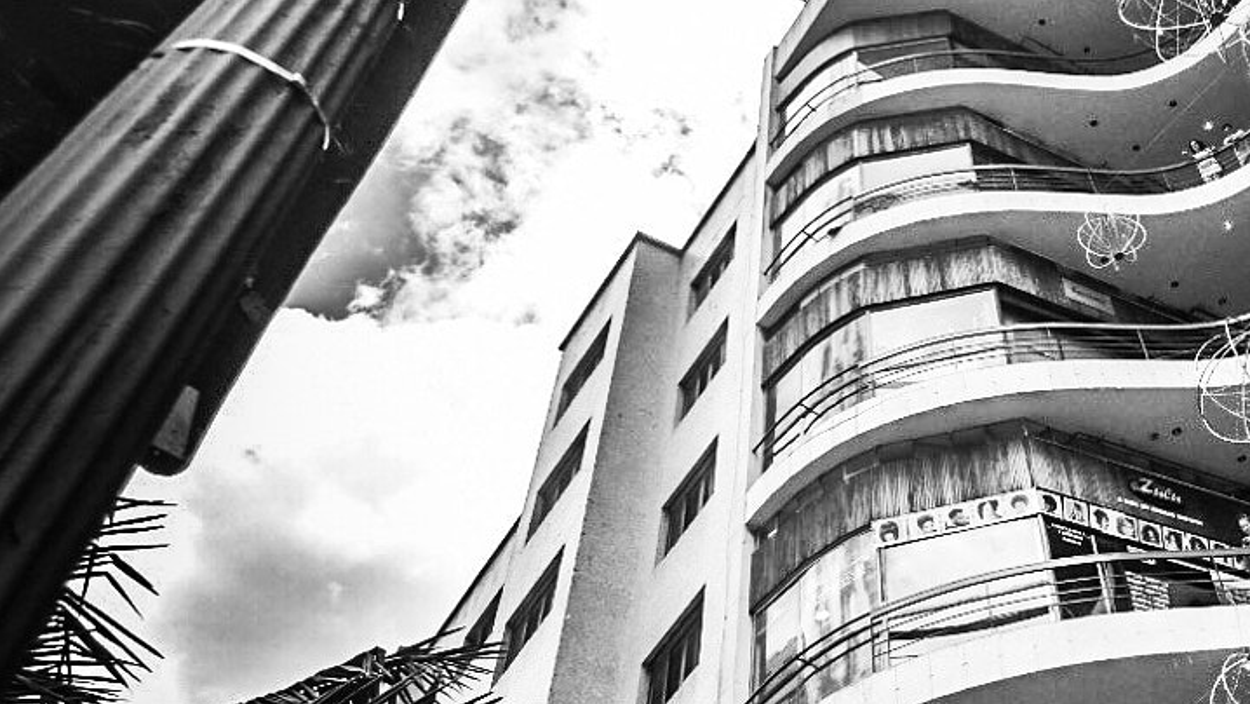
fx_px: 1160
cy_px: 217
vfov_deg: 33.3
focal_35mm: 35
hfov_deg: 48.5
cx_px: 1196
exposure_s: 1/2000
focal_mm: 10
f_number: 7.1
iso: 400
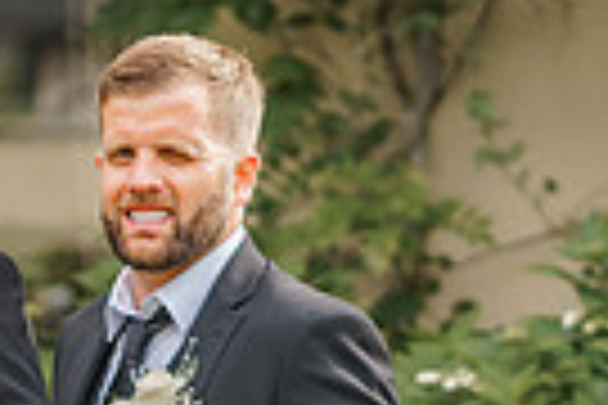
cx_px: -599
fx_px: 6181
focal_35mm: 366
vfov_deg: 3.7
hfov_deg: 5.5
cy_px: 542
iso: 100
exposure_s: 1/640
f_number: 2.8
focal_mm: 85
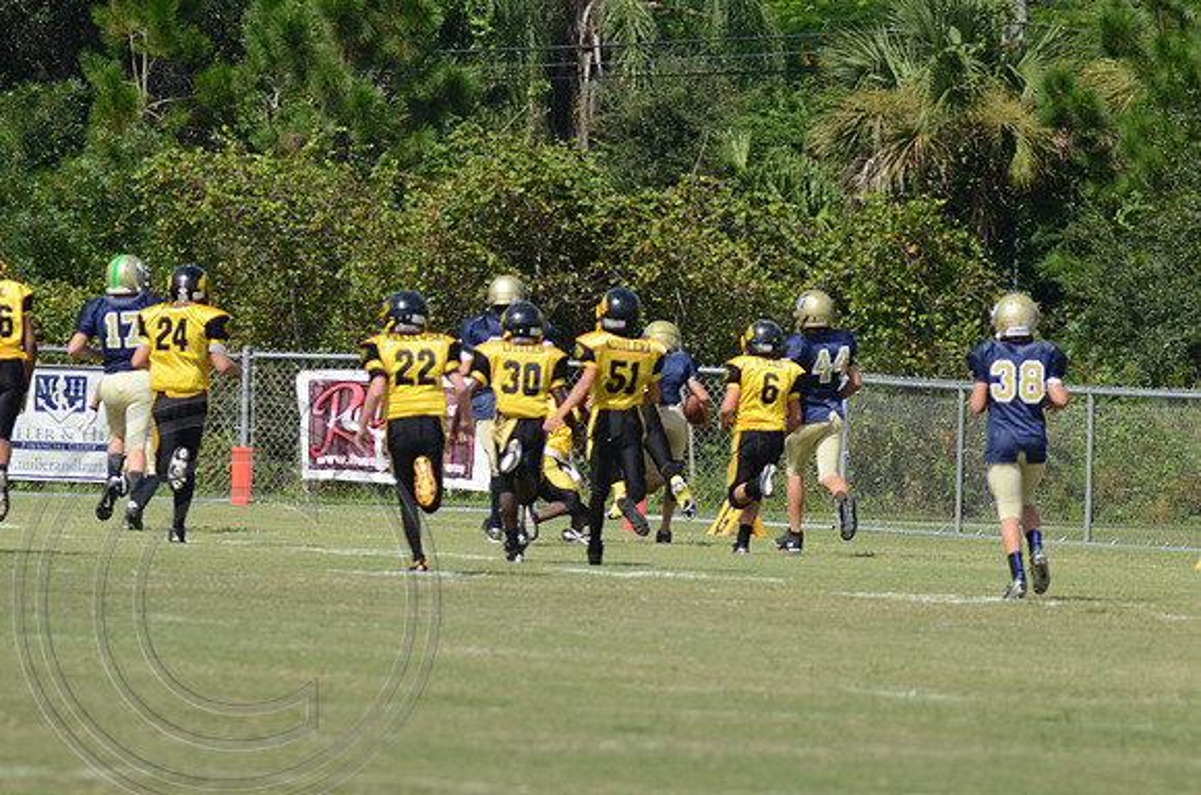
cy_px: 398
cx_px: 600
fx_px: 15978
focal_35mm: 480
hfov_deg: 4.3
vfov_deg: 2.9
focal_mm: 320
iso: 400
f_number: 9
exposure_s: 1/1000
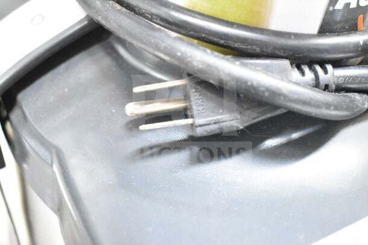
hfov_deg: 41.1
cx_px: 184
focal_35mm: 48
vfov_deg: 28.1
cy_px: 122
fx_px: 491
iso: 12800
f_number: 4.5
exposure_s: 1/50
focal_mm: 32
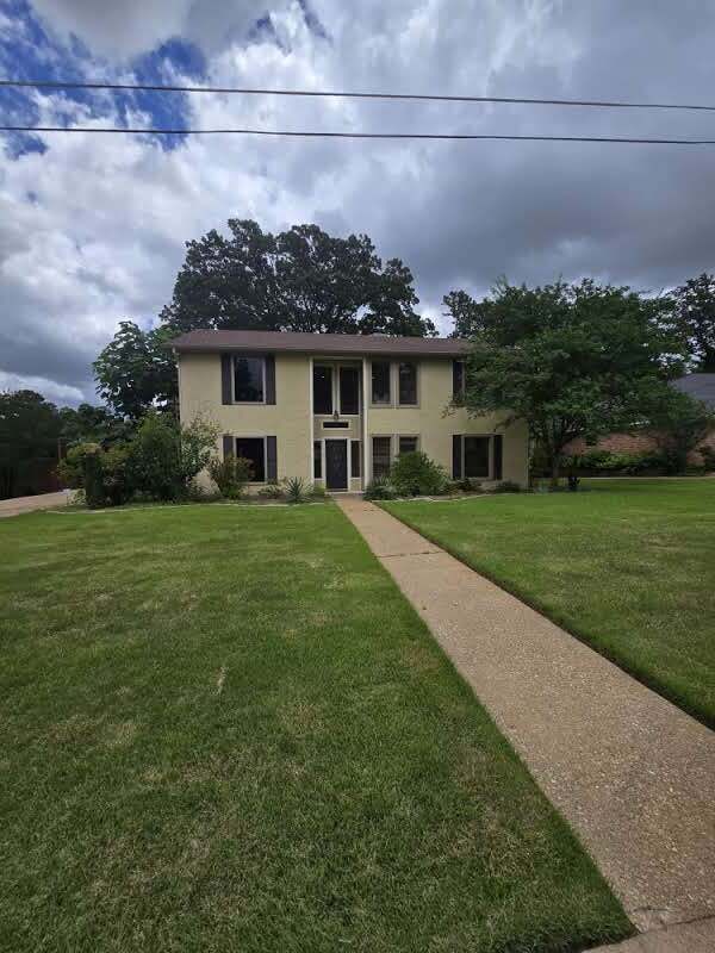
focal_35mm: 13
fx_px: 358
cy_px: 476
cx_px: 358
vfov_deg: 106.2
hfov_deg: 89.9
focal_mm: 2.2
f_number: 2.2
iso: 50
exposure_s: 1/3084
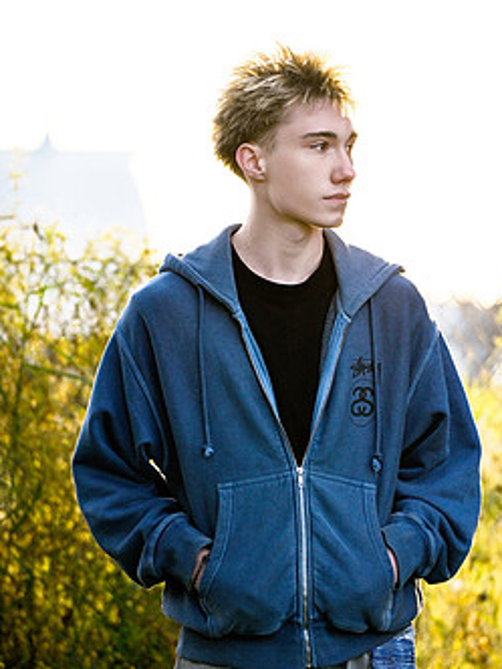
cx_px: 282
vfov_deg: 13.2
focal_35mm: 150
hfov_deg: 9.9
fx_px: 2900
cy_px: 405
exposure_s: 1/2000
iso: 640
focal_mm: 115
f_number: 2.8
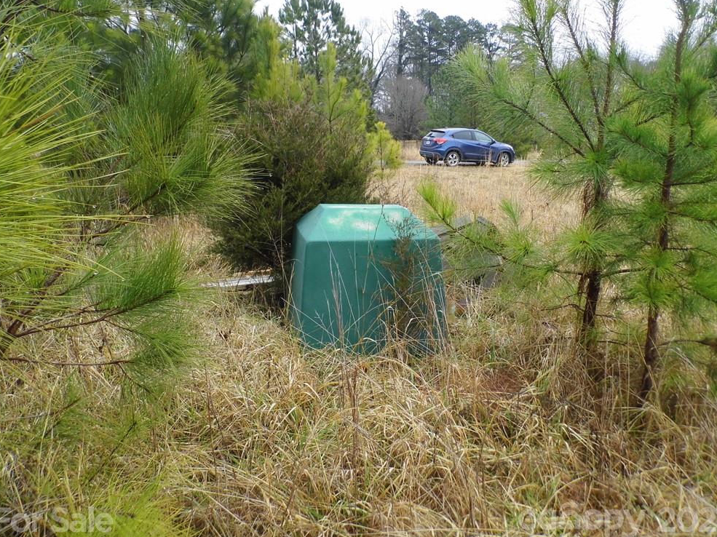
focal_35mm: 26
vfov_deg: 53.0
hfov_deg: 67.3
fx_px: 538
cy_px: 276
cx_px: 362
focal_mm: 4.46
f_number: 3.1
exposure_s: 1/267
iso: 100
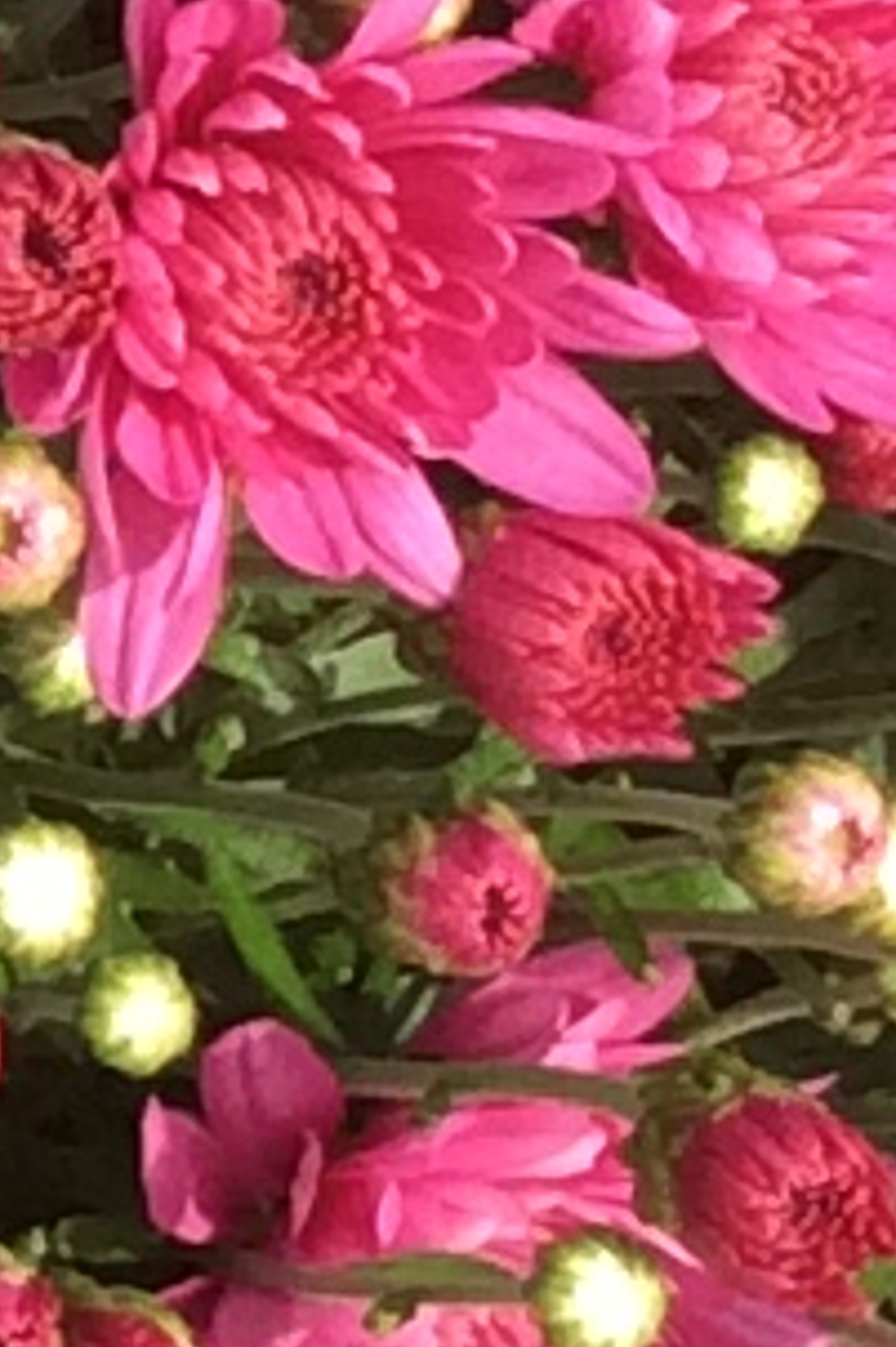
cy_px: 571
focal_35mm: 294
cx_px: -2447
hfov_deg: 4.4
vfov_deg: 7.0
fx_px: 10988
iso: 32
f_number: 2.4
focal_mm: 3.3
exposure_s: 1/450
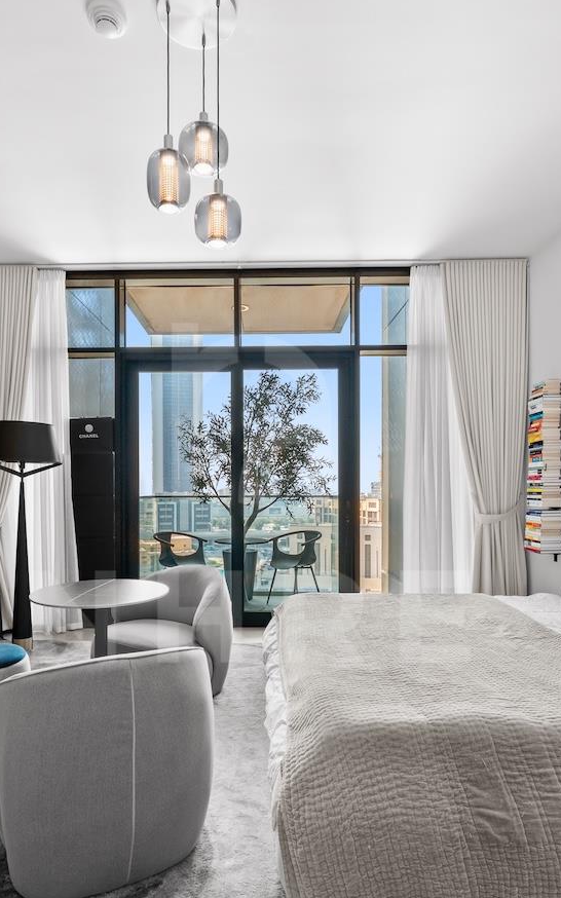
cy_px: 492
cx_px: 251
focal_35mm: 21
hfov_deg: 57.1
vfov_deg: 82.1
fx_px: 514
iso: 400
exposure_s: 1/1.67
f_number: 8
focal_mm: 12
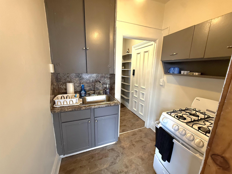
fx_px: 94
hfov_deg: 102.1
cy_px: 87
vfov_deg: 85.7
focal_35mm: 14
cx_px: 116
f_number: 2.2
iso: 320
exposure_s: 1/72.5
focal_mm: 2.22
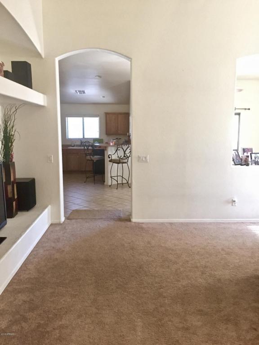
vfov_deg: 61.7
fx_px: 289
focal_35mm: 29
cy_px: 172
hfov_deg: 48.2
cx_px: 130
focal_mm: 4.15
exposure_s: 1/25
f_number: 2.2
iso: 250
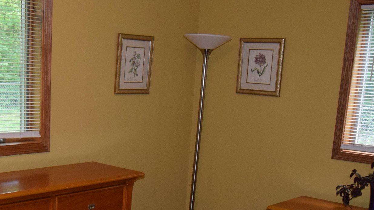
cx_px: 101
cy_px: 183
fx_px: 545
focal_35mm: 55
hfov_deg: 37.1
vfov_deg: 21.4
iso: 1800
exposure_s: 1/60
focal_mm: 14
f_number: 5
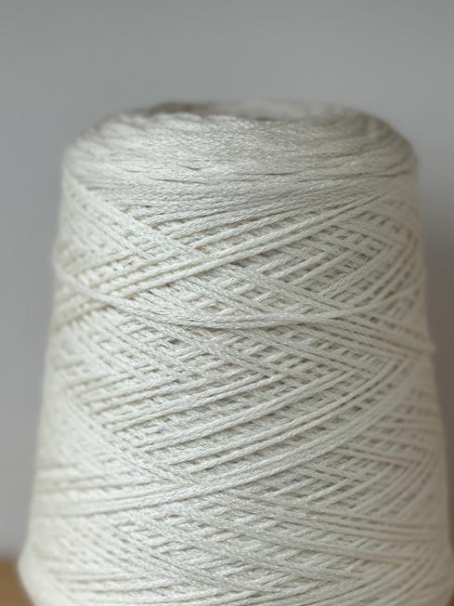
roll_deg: -0.7
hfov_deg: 12.2
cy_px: 322
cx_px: 193
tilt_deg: -10.1
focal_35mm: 121
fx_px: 2116
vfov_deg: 16.3
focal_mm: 9
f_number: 2.8
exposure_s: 1/121
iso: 20
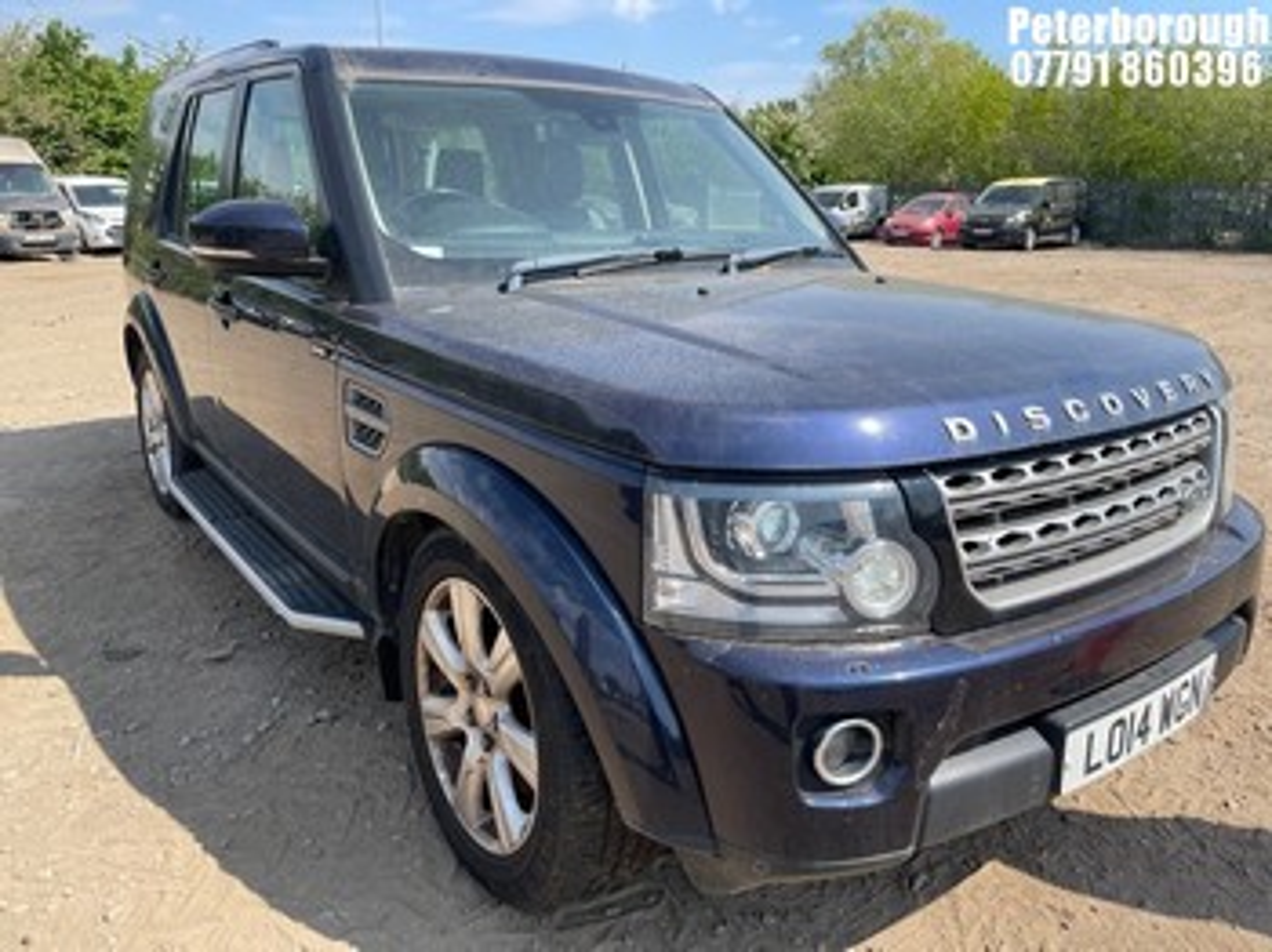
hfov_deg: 67.3
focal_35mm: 26
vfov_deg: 53.0
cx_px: 636
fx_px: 955
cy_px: 476
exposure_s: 1/1770
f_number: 1.6
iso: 32
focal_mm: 4.2
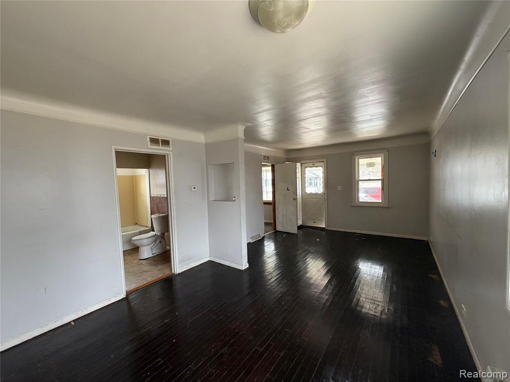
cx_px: 255
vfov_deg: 85.7
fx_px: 206
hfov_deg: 102.1
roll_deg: +1.3
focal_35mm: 14
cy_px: 191
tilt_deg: -2.7
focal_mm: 2.22
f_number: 2.2
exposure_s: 1/63
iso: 320
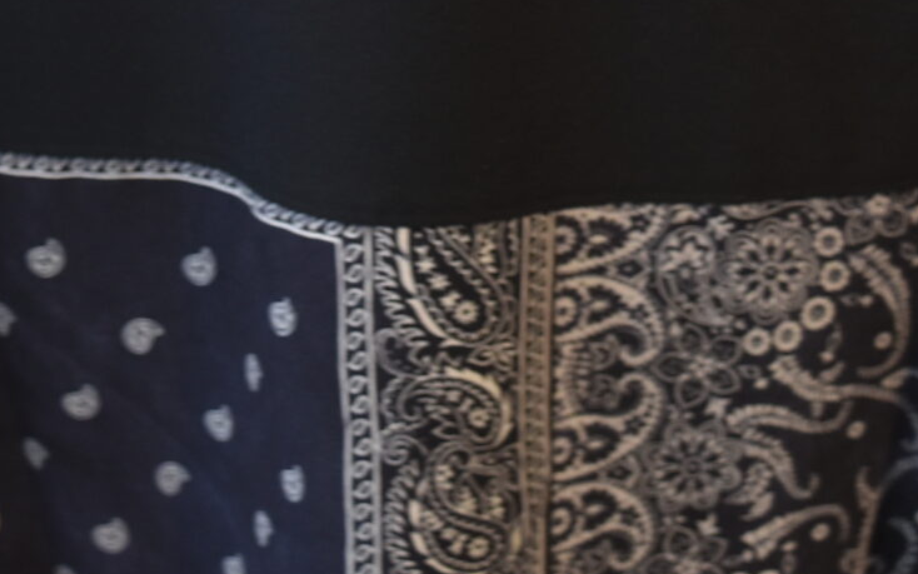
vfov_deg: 10.2
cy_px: 14
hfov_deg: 16.3
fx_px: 3203
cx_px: 410
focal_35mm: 128
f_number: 4.5
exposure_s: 1/10
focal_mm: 32
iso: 400
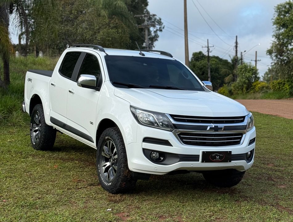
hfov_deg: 39.5
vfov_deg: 30.4
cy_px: 111
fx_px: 408
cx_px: 146
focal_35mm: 48
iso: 64
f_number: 1.78
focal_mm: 6.76
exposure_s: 1/2577
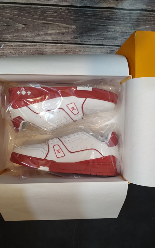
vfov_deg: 70.4
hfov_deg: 47.5
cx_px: 68
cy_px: 126
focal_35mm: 26
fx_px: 176
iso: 100
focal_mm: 3.94
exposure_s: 1/25
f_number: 1.9
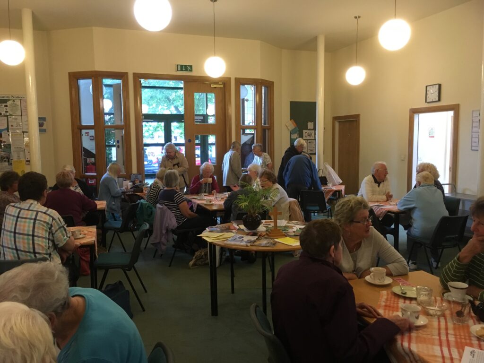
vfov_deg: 48.2
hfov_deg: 61.7
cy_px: 182
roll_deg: +0.8
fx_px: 405
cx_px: 242
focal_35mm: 29
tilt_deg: -6.1
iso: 200
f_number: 2.2
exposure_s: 1/33
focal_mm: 4.15
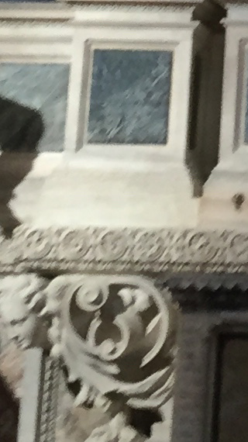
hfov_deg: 6.6
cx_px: 403
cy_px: -348
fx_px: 2119
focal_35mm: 181
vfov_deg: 11.1
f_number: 2.2
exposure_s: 1/30
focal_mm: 4.15
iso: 100
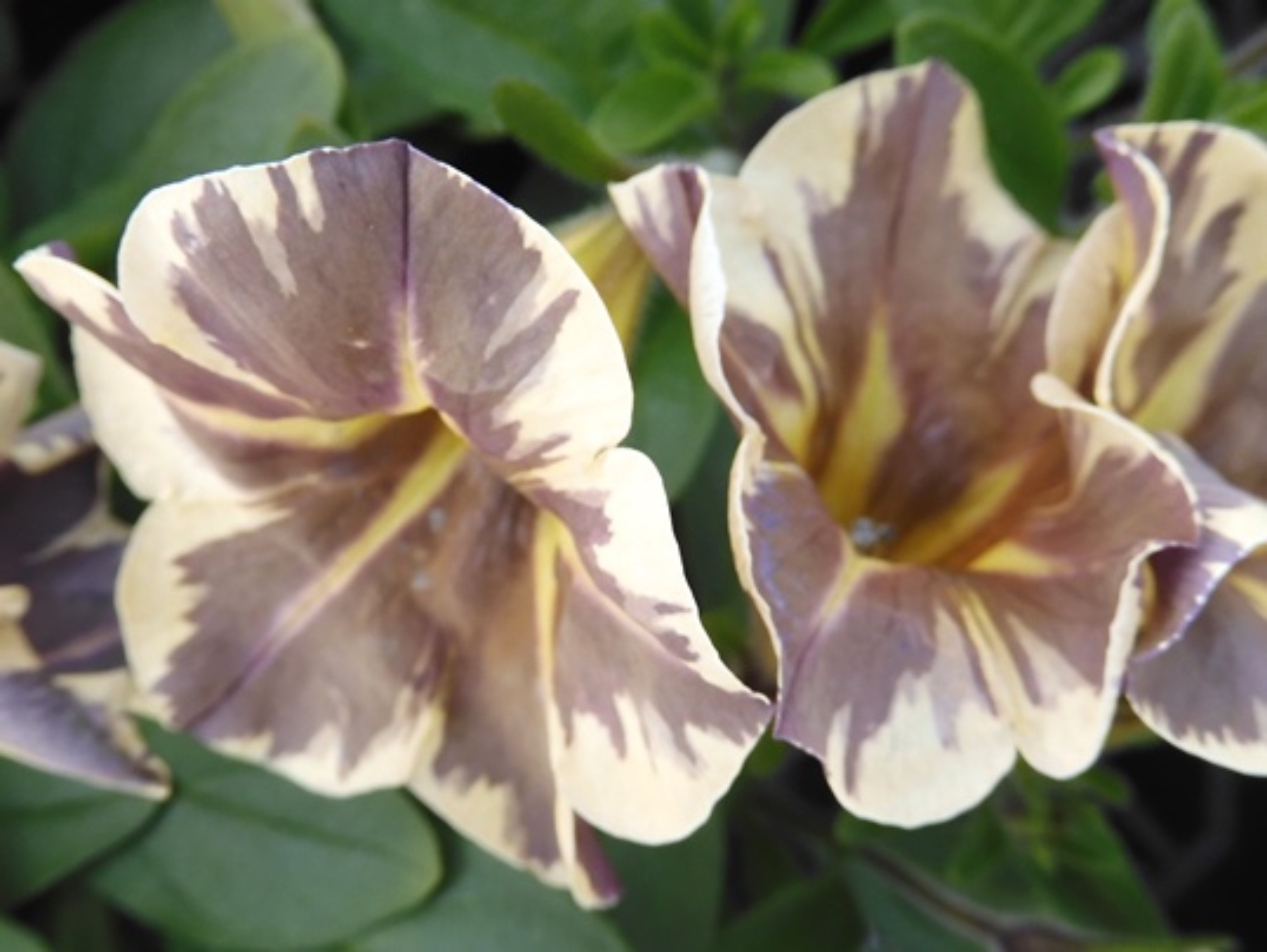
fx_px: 879
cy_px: 476
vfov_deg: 56.9
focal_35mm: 24
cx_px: 634
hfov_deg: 71.6
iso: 100
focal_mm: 4.3
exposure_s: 1/200
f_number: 3.4
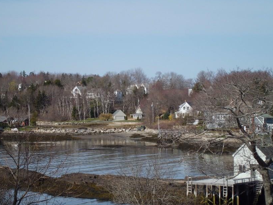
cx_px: 114
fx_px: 860
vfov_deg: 13.6
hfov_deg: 18.0
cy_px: 116
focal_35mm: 109
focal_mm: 15.4
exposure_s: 1/500
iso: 64
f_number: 4.9
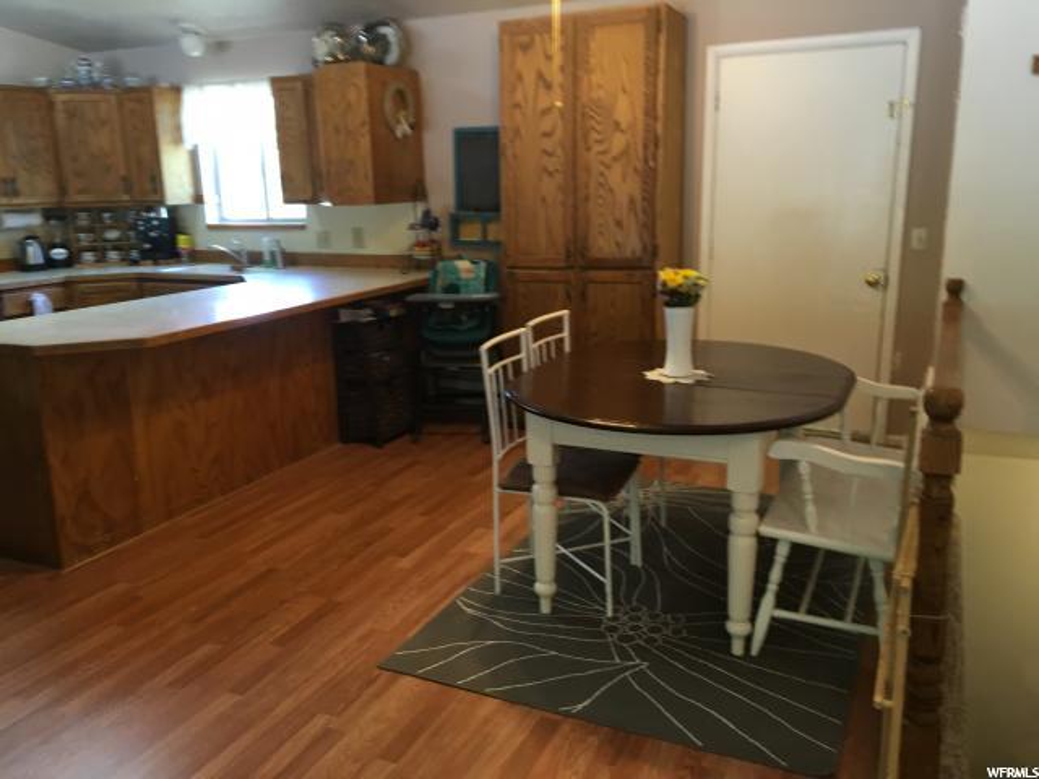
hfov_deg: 61.7
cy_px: 390
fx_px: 870
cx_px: 520
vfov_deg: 48.2
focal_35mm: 29
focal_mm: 4.15
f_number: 2.2
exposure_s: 1/30
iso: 80
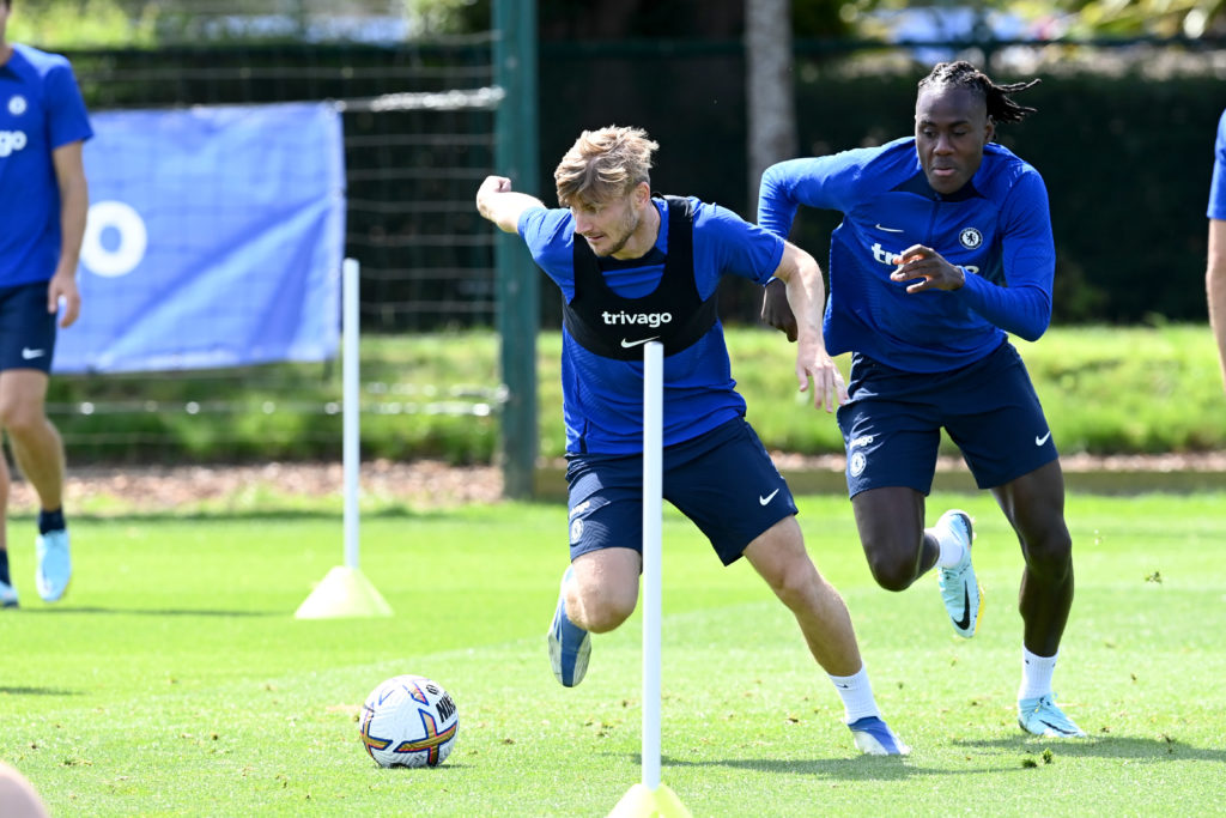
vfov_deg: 3.4
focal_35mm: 400
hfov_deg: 5.2
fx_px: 13623
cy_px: 409
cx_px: 613
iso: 800
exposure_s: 1/1000
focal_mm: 400
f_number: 5.6
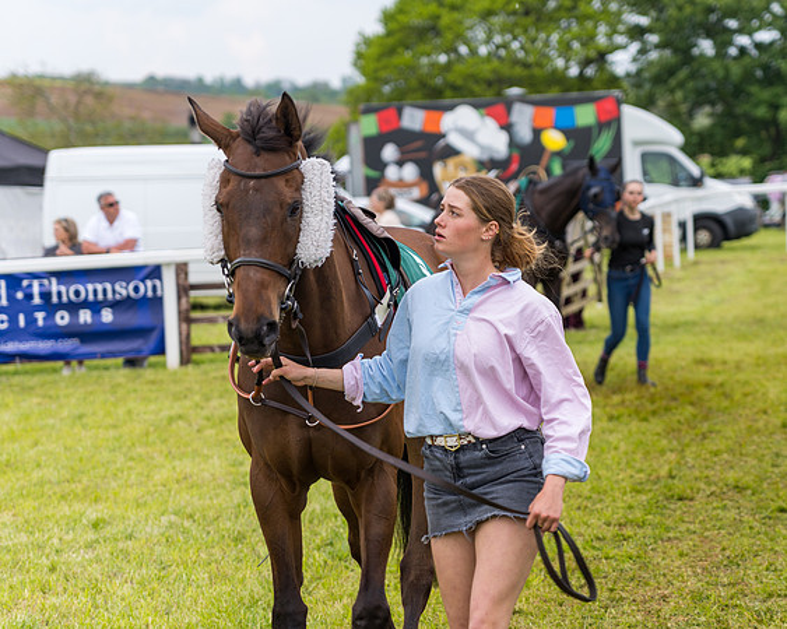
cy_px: 290
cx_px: 477
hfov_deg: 13.6
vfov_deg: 10.9
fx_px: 3290
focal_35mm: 141
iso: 50
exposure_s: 1/200
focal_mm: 105
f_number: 4
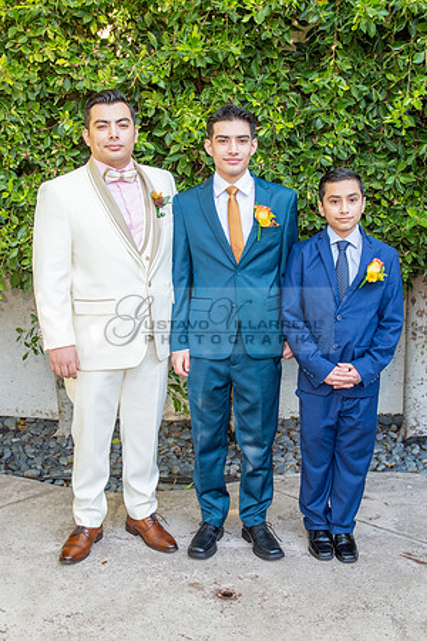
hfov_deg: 29.0
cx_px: 214
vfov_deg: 42.4
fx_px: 827
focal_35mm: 46
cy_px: 320
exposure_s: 1/125
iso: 320
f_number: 5
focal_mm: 31
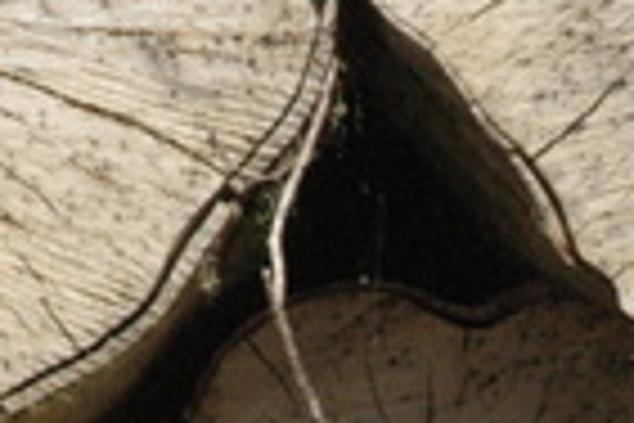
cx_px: 1070
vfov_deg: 3.1
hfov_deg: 4.6
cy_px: 695
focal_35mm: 448
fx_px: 7889
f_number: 16
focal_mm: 70
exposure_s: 1/1000
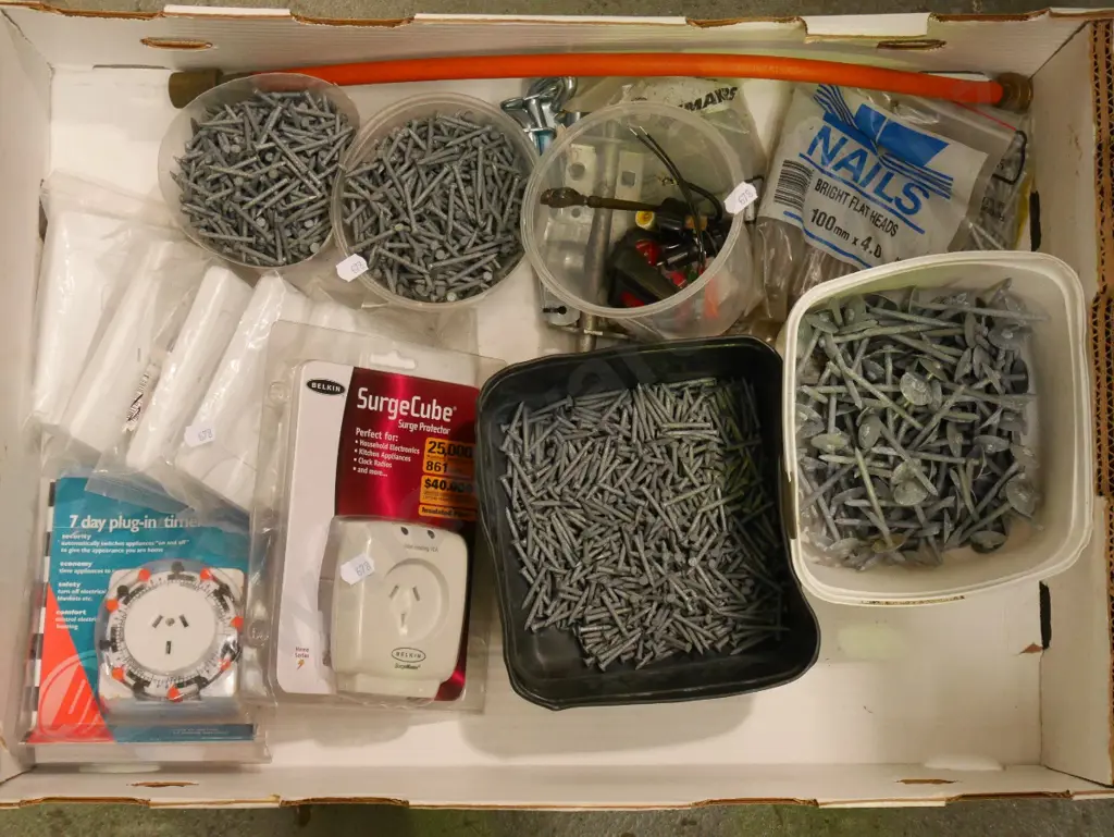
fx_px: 1867
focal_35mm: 58
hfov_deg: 33.2
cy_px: 418
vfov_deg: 25.3
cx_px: 557
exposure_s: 1/100
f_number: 5.5
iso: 3200
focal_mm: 29
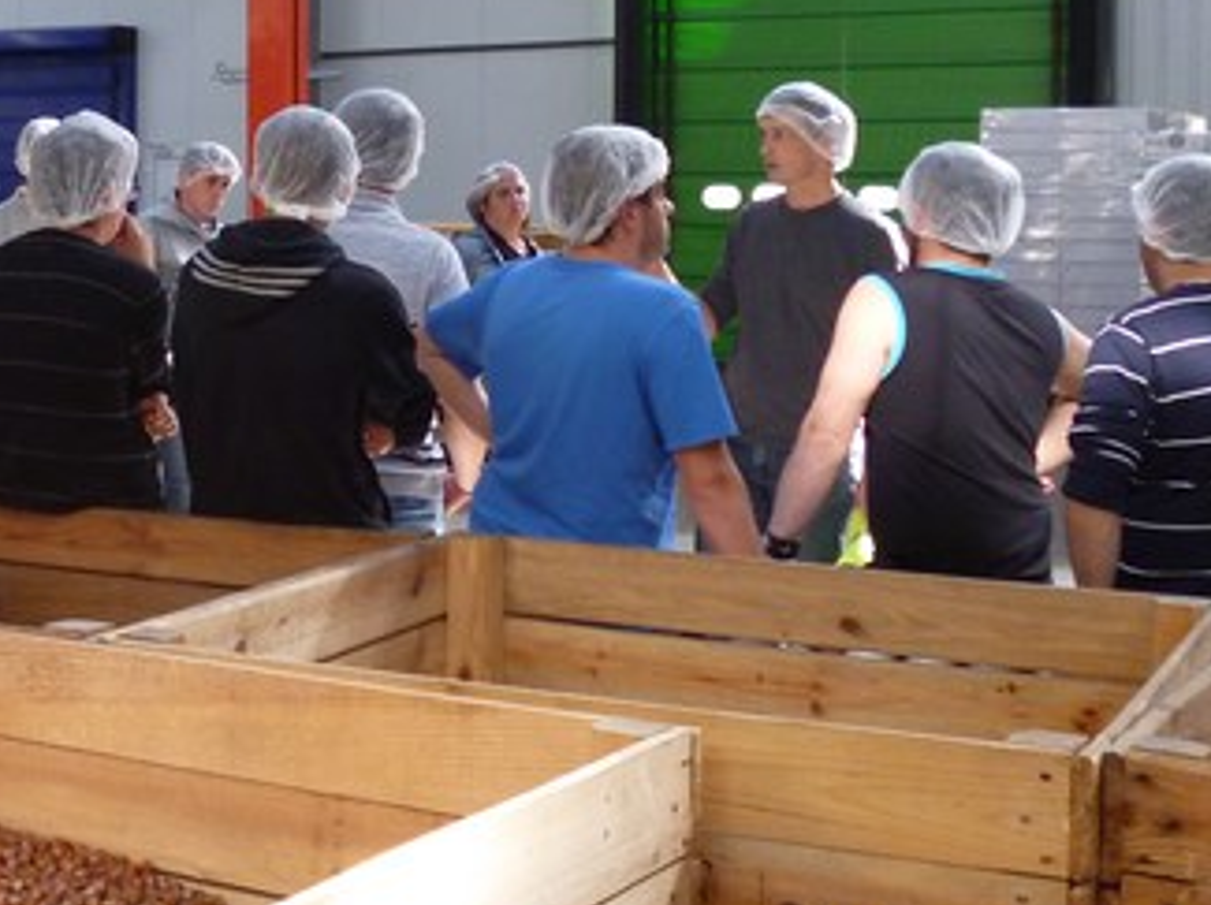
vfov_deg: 21.1
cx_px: -4
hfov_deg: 26.6
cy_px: 231
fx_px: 2411
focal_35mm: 69
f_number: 2.7
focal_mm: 5
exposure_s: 1/60
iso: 200
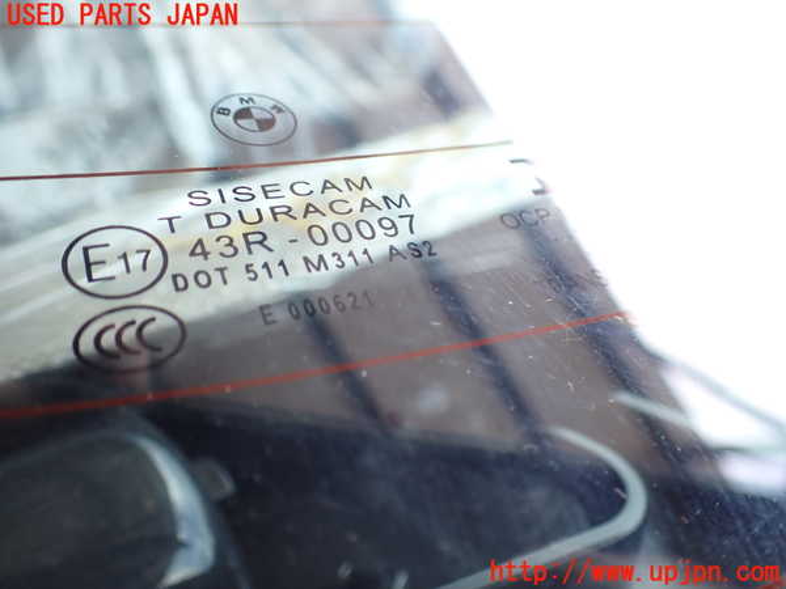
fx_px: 681
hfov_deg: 60.0
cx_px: 393
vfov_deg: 46.8
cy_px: 294
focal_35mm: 30
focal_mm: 5.4
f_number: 2.3
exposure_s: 1/125
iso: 100
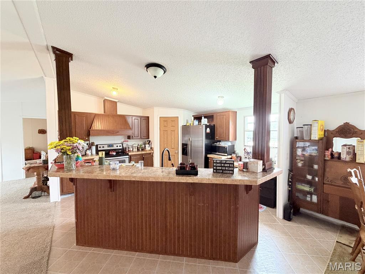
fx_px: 148
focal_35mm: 14
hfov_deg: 102.1
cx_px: 182
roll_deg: +0.8
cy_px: 137
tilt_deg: -2.2
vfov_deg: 85.7
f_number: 2.2
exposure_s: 1/60
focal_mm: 2.22
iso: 400
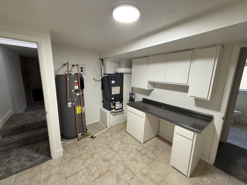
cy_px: 92
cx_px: 124
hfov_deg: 102.1
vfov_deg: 85.7
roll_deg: -1.6
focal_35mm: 14
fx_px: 100
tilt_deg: -10.1
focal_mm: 2.22
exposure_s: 1/60
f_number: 2.2
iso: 200
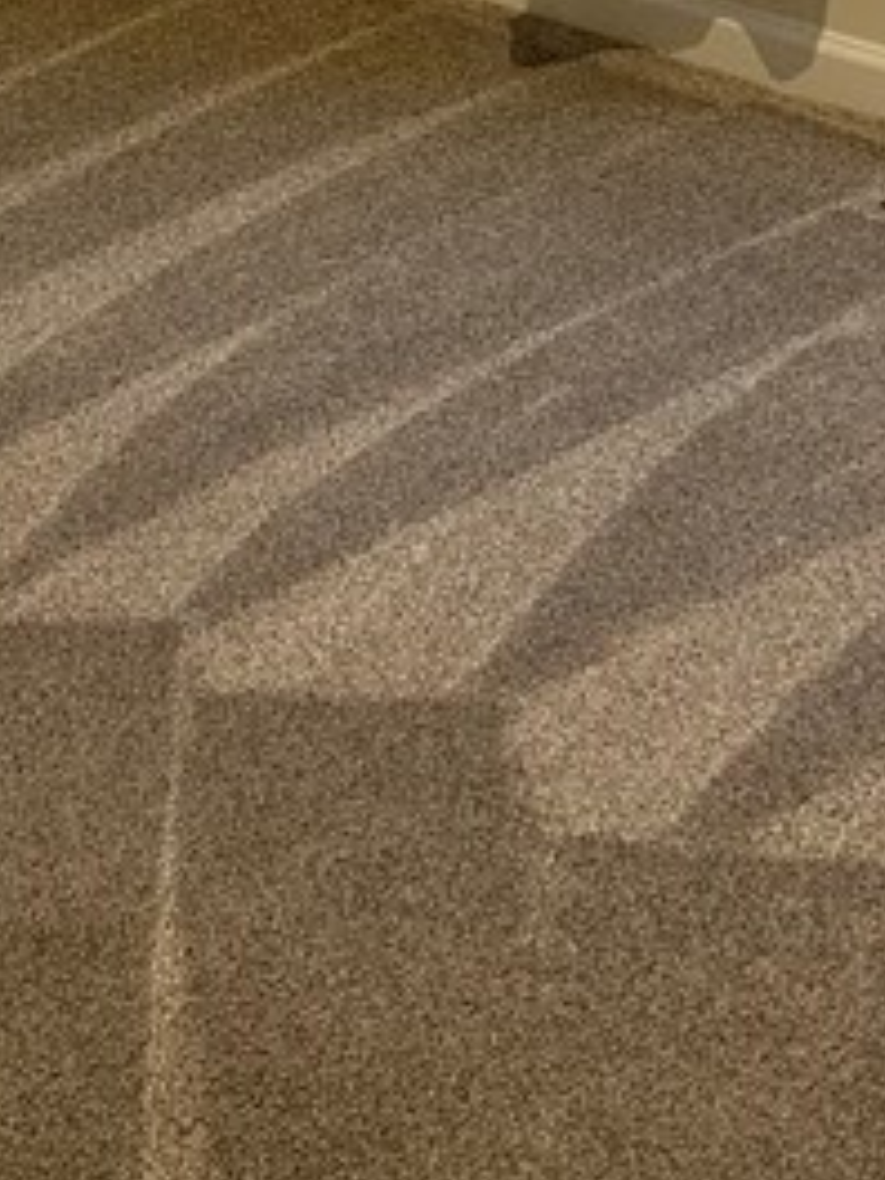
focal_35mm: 101
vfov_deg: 18.1
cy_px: -367
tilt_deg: -11.5
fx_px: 3443
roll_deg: -2.6
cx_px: 174
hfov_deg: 14.6
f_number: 1.5
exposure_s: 1/60
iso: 100
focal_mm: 5.7
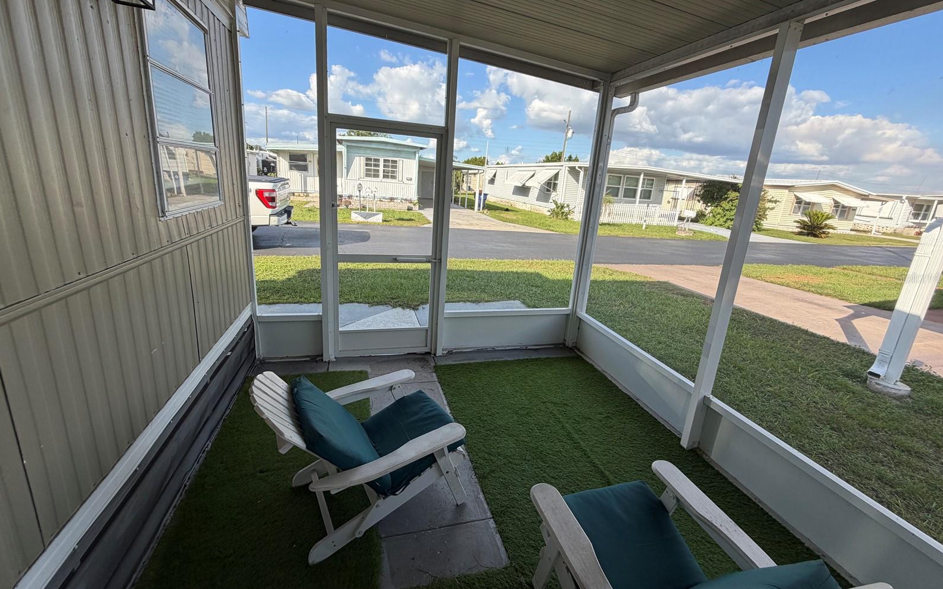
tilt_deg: -14.2
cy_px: 278
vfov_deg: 74.7
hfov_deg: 101.5
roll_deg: -3.6
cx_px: 475
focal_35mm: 15
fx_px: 385
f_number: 2.2
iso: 40
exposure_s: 1/502
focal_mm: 2.22
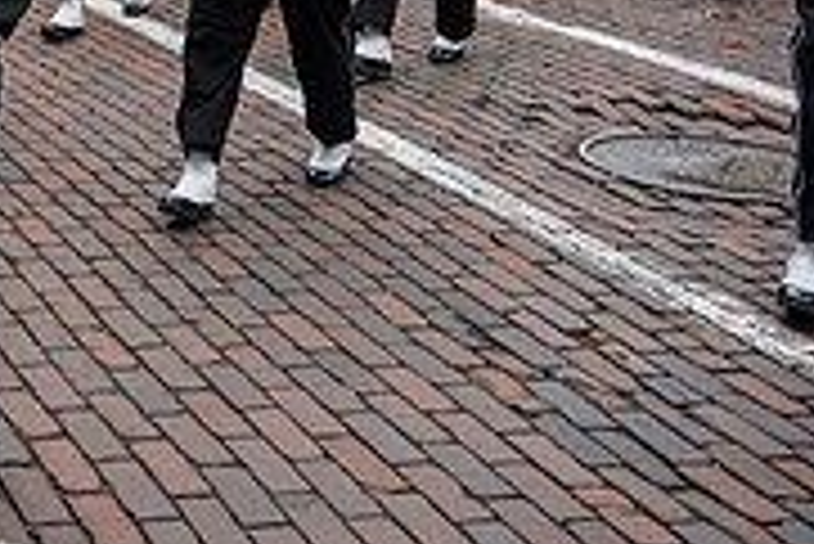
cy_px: -241
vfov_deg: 16.4
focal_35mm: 77
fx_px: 1742
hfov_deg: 23.4
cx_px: -229
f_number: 4
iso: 500
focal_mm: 24
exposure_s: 1/1600
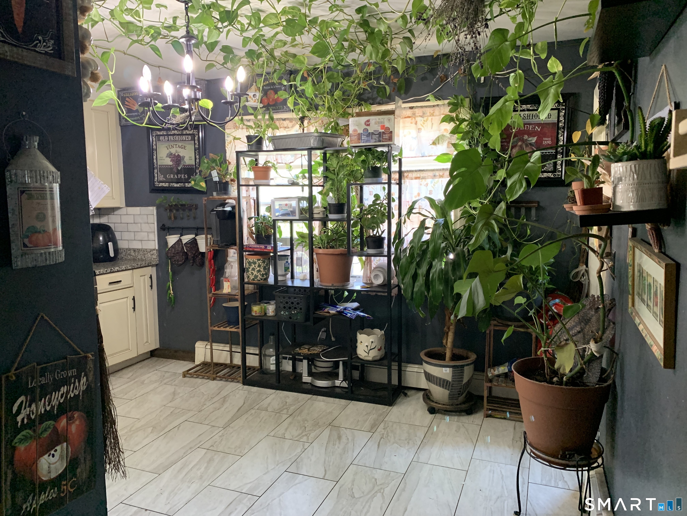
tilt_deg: -7.1
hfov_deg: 67.3
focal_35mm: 26
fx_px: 516
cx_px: 344
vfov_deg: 53.1
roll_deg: +1.2
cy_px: 258
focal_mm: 4.25
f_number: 1.8
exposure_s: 1/60
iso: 320
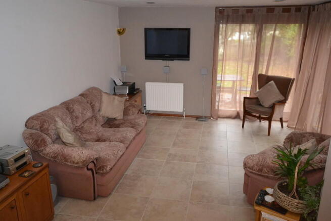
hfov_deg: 61.9
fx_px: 276
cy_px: 110
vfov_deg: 43.6
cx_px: 166
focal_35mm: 30
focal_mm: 20
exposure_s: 1/60
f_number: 5.6
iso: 3200
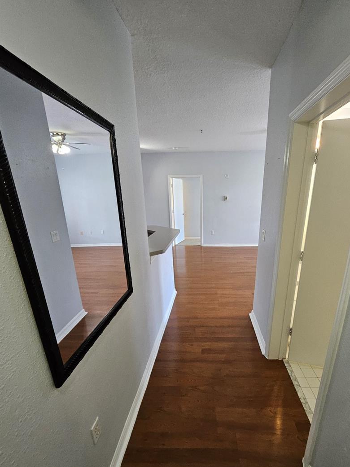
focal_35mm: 15
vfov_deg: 97.7
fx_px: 202
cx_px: 201
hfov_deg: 81.2
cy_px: 261
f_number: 2.2
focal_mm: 1.7
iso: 320
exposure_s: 1/60
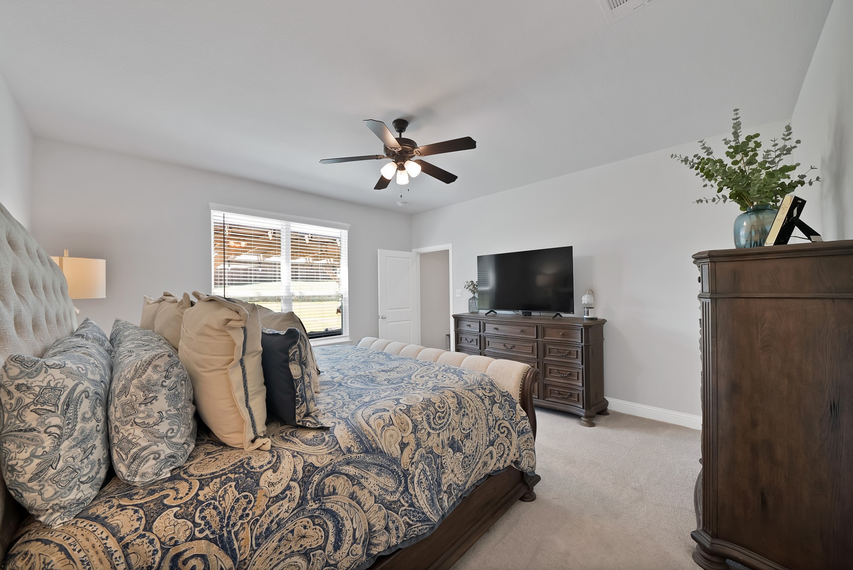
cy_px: 285
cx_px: 426
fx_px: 285
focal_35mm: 12
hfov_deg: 112.6
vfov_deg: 90.1
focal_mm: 12
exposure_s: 1/5
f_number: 9
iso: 640
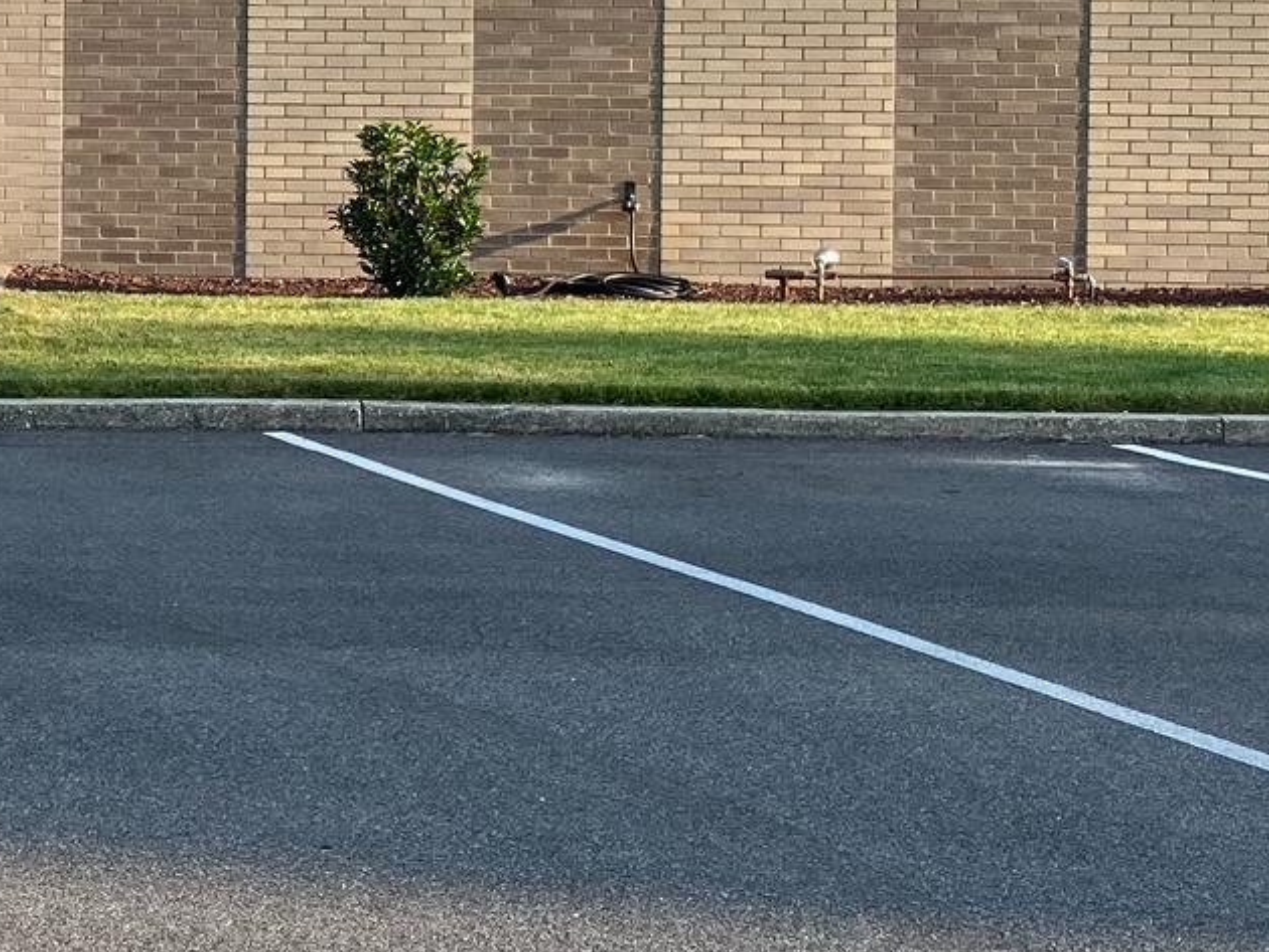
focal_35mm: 91
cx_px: -62
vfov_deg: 16.0
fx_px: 3337
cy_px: 62
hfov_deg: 20.7
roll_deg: +0.4
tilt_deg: -0.5
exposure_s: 1/972
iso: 32
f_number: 1.8
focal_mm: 3.99
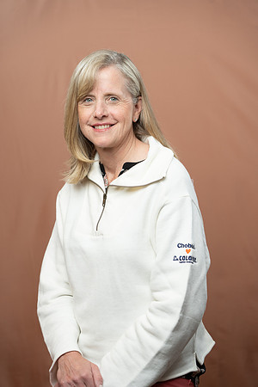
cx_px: 129
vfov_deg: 23.6
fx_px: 924
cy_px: 194
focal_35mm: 86
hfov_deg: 15.9
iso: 320
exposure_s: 1/160
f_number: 4
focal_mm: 86
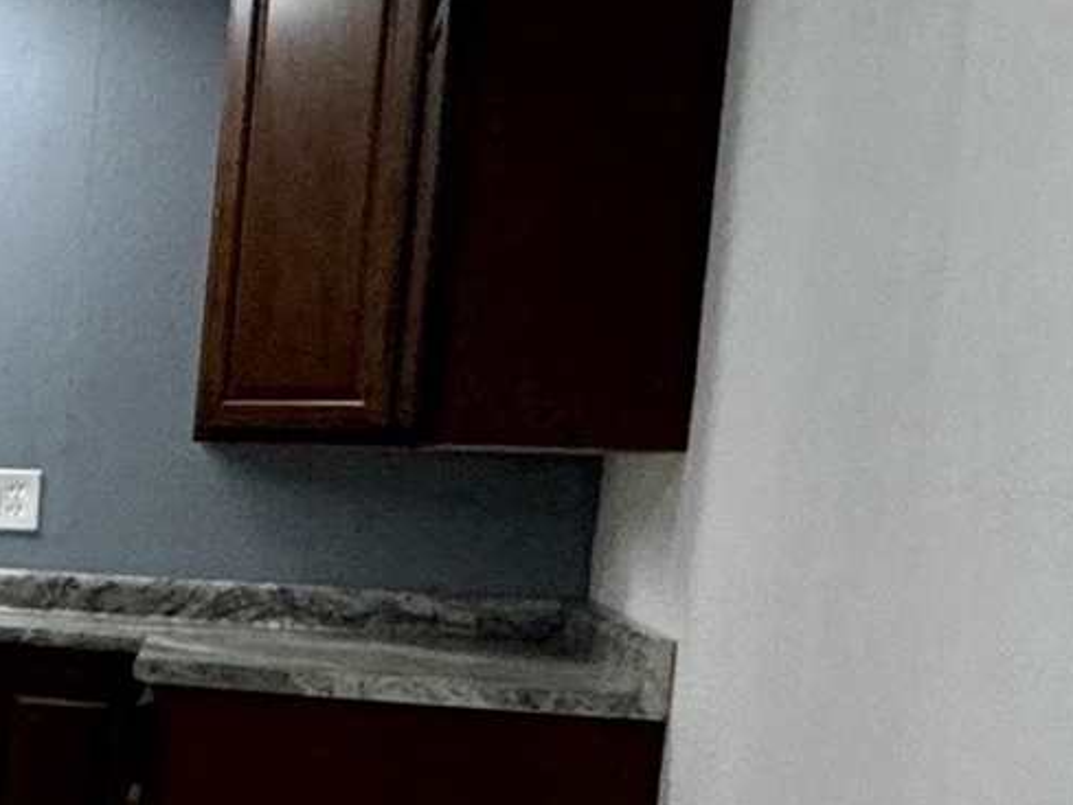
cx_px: -1900
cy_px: 586
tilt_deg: -4.0
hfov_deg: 12.6
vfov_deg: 16.7
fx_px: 2728
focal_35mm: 88
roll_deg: -1.9
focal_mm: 2.22
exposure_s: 1/120
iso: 160
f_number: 2.2
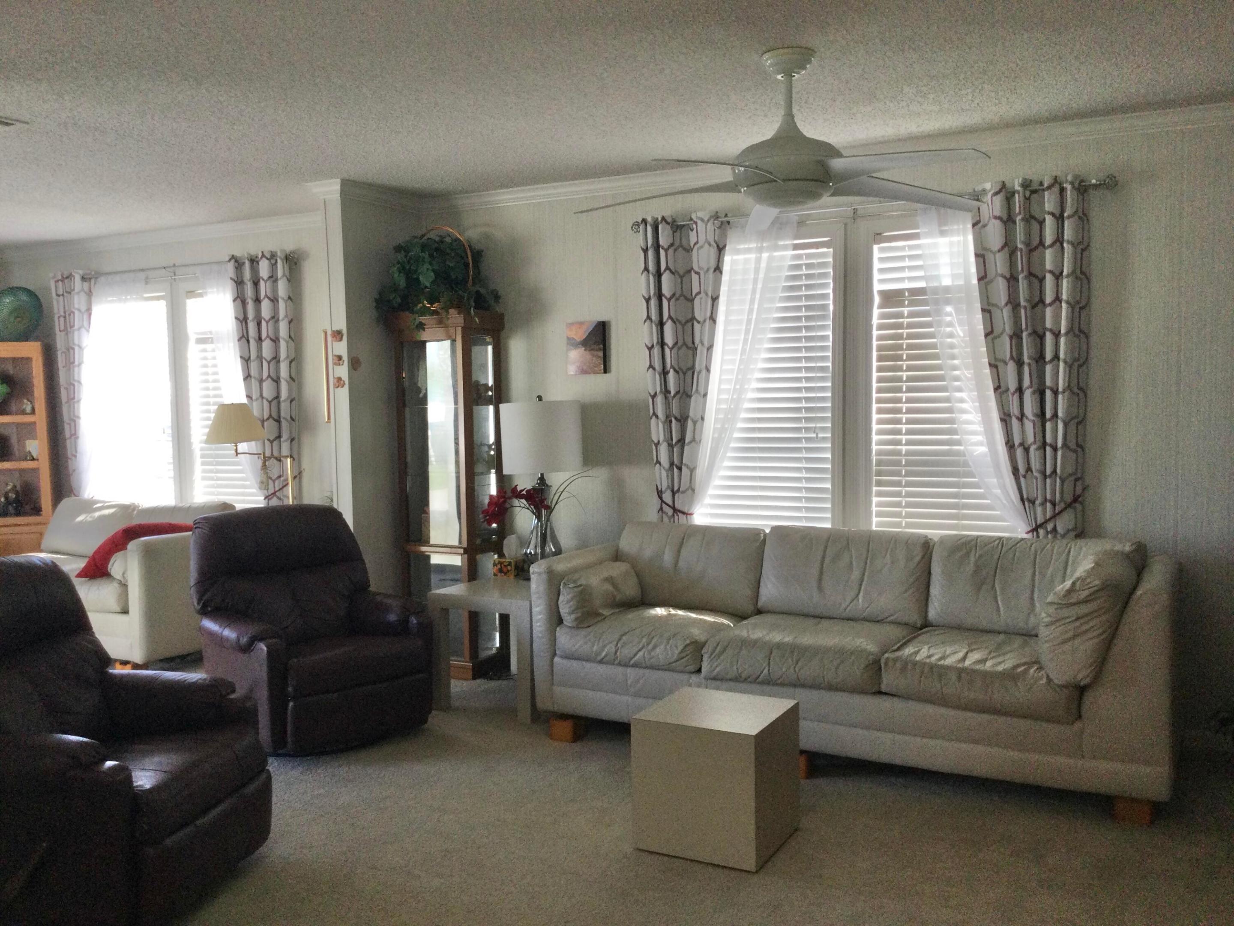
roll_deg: -1.4
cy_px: 463
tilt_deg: -3.8
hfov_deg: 58.4
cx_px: 617
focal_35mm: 31
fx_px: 1105
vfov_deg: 45.4
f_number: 2.4
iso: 32
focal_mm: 3.3
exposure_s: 1/40
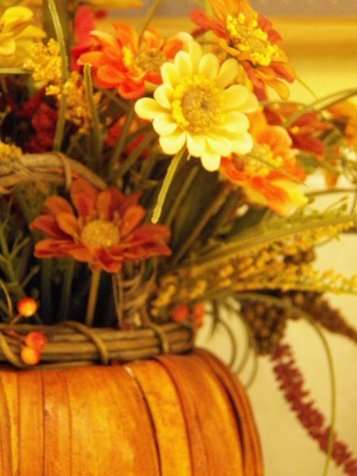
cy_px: 238
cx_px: 178
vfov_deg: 14.0
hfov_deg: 10.5
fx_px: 1939
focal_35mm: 141
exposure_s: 1/60
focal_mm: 25.4
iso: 1600
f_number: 4
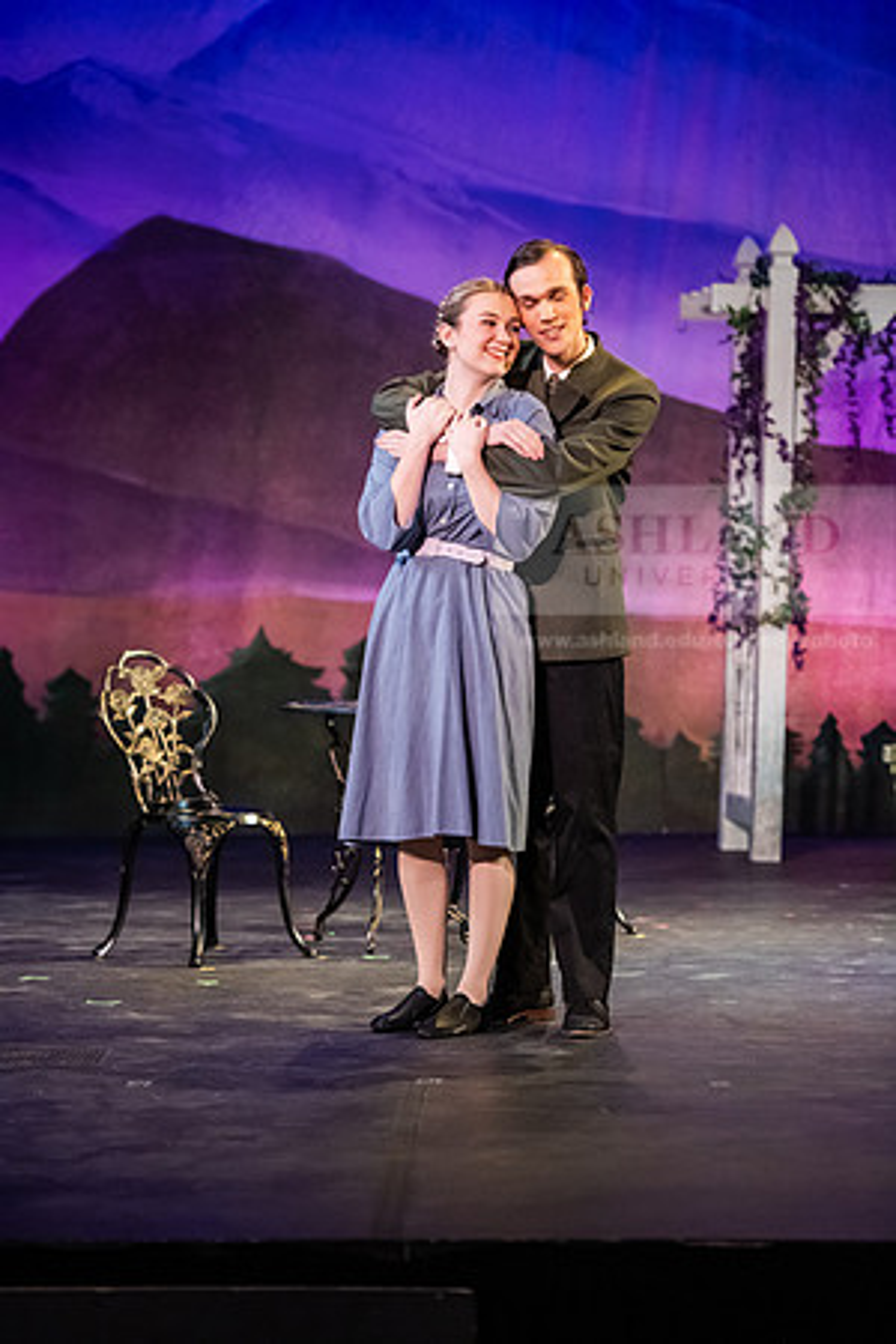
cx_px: 448
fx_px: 4554
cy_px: 672
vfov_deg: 16.8
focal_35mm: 122
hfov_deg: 11.2
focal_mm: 122
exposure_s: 1/320
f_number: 3.2
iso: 5000
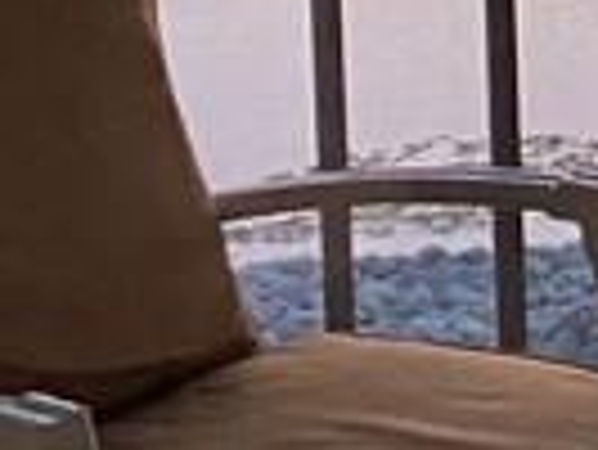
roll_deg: -1.6
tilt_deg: -9.8
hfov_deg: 7.8
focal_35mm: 200
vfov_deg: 7.3
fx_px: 3458
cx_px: 2086
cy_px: -266
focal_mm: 4.25
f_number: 1.8
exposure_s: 1/36
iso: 640
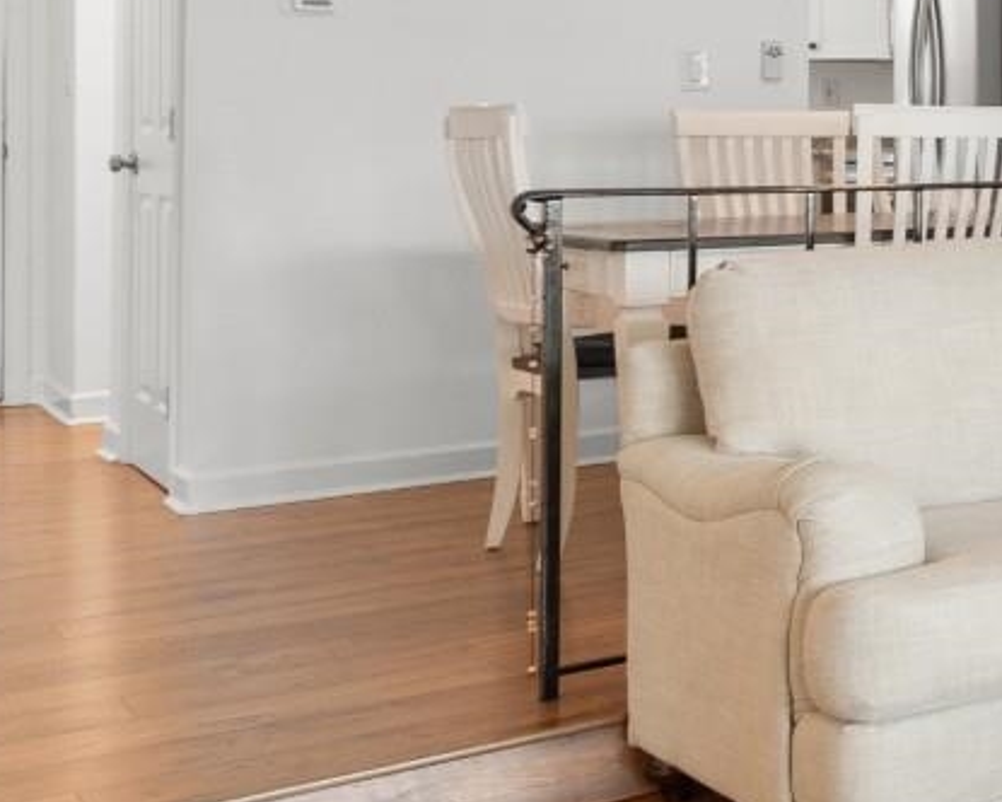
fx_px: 1631
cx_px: 1729
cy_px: 106
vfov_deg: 26.8
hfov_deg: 22.6
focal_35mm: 55
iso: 100
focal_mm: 10
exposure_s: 1/3
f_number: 4.5
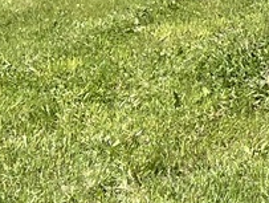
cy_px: -85
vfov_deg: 8.0
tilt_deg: -10.8
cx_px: 637
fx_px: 1432
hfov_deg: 9.6
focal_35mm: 184
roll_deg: -0.2
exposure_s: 1/2994
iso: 50
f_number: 1.5
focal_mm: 5.7
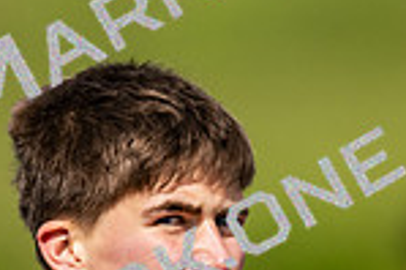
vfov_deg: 0.4
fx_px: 39440
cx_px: 689
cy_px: 491
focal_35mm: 3501
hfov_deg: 0.6
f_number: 4
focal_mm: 600
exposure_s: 1/2500
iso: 160
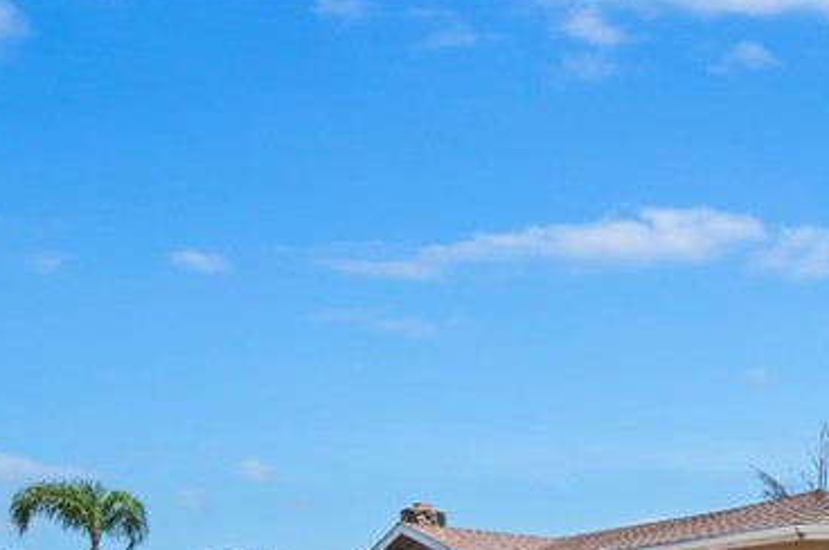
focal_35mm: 39
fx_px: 897
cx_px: 908
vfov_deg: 29.3
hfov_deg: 40.3
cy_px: 664
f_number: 22
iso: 160
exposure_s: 1/100
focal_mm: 14
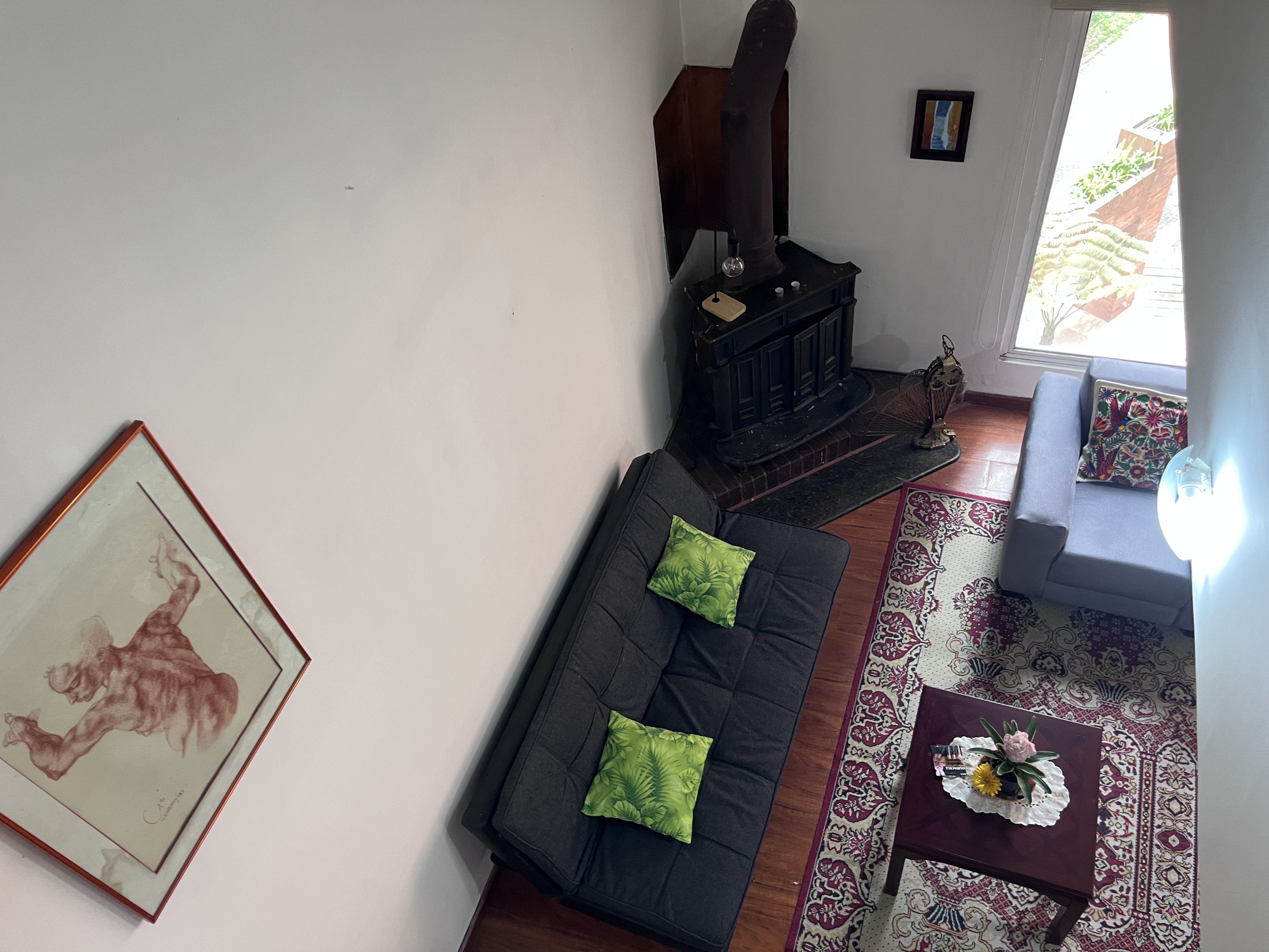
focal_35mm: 26
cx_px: 634
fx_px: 953
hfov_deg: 67.3
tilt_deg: -48.4
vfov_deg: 53.1
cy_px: 476
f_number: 1.6
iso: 100
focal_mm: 5.1
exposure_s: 1/60
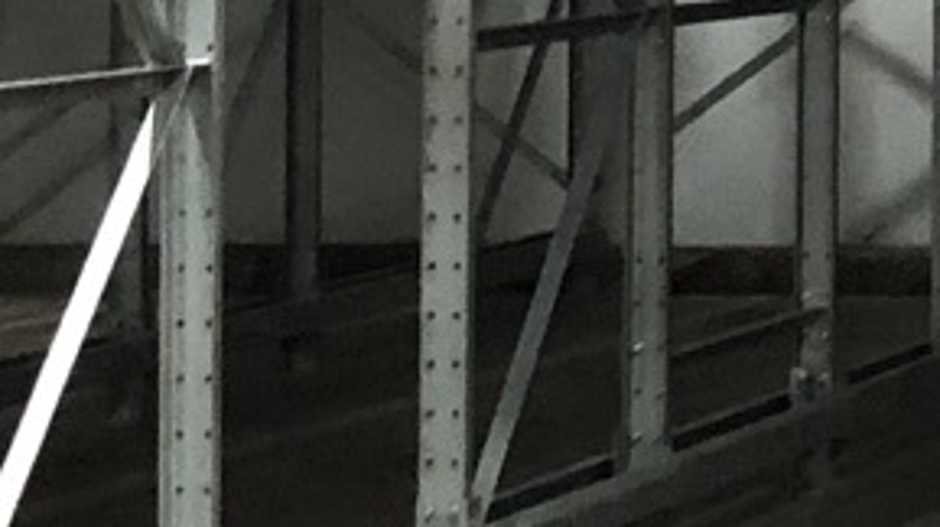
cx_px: 1483
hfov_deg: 10.2
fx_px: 5056
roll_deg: +0.4
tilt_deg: +5.1
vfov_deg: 5.9
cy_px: -293
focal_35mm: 203
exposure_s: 1/15
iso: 100
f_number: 1.8
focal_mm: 3.99
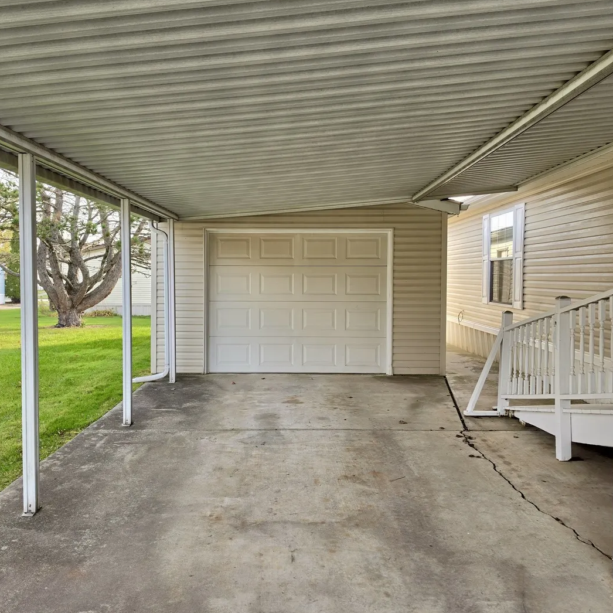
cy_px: 298
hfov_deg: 57.3
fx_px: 561
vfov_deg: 57.3
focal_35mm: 28
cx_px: 297
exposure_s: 1/180
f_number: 1.4
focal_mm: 6.5
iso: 16
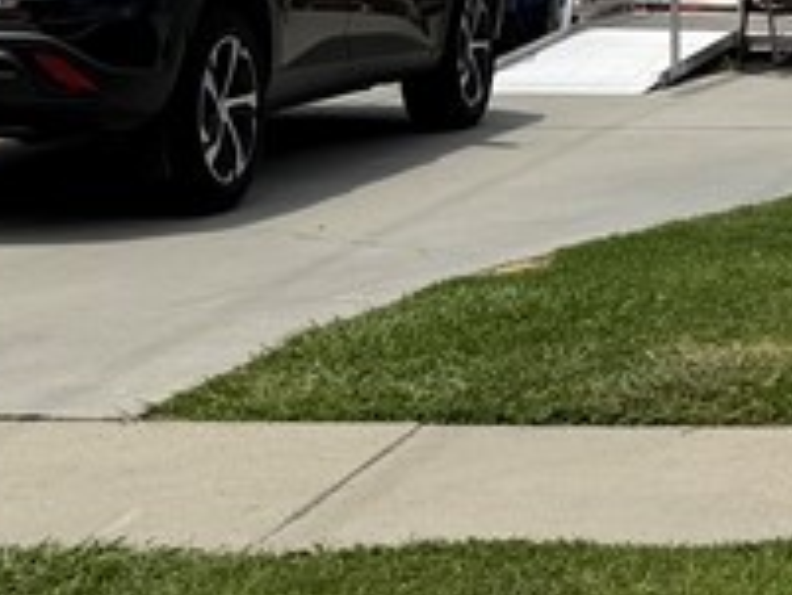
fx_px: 2793
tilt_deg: +0.0
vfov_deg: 11.9
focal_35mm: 122
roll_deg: -1.9
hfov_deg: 14.2
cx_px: 1454
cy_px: -130
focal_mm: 6.76
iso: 80
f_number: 1.78
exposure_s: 1/6711
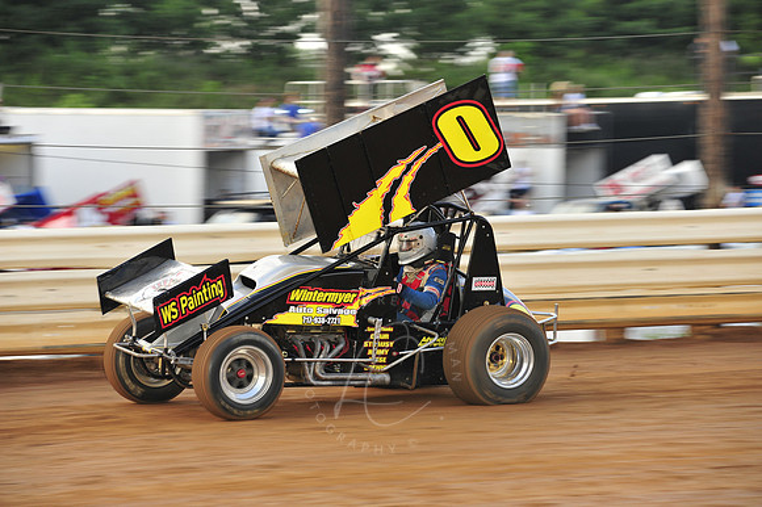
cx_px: 381
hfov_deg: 11.1
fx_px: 3913
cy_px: 254
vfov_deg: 7.4
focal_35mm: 185
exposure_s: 1/320
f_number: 8
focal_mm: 185
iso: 800
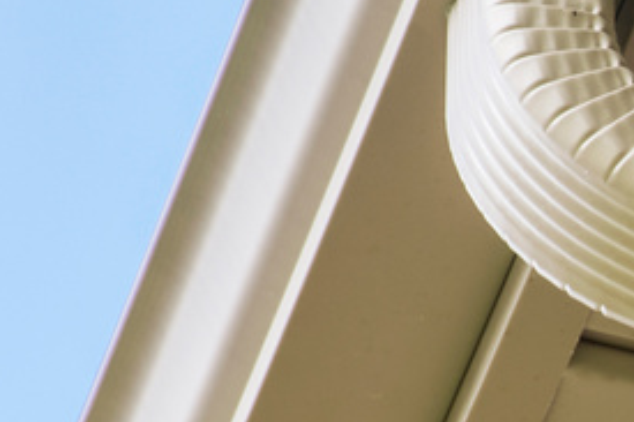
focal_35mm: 519
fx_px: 9131
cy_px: 345
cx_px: 1104
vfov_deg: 2.6
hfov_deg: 3.9
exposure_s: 1/80
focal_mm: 95
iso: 200
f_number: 8
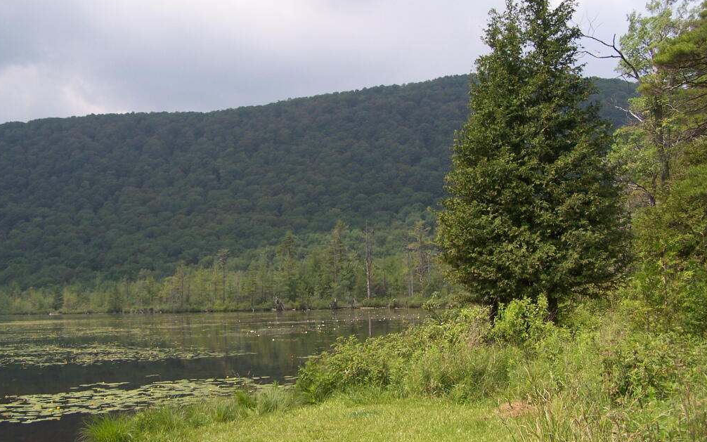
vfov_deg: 31.2
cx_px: 352
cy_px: 196
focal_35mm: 41
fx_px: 790
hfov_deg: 48.2
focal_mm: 6.3
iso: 80
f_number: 4
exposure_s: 1/640
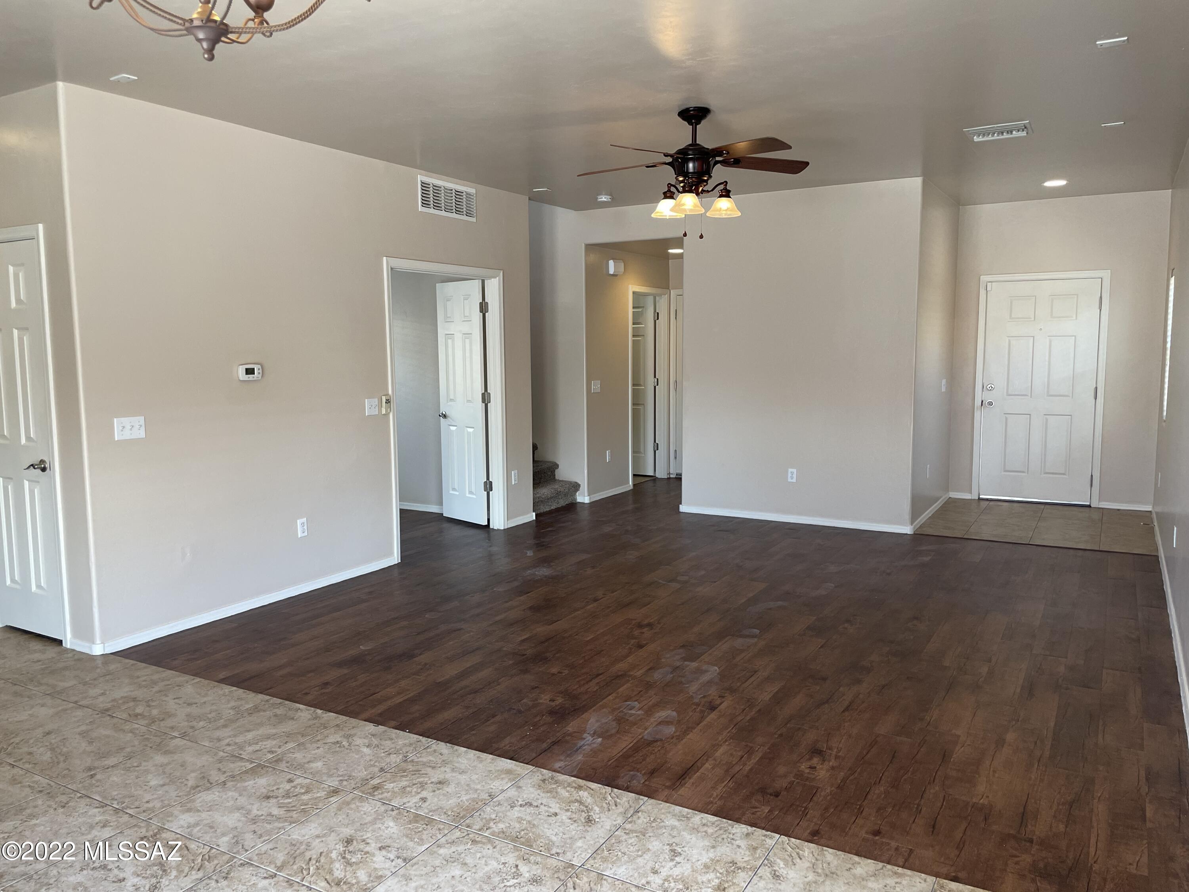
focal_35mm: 26
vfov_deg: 53.1
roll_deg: +0.9
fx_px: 893
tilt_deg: -5.1
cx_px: 594
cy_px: 446
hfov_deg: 67.3
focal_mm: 4.2
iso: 125
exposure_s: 1/120
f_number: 1.6
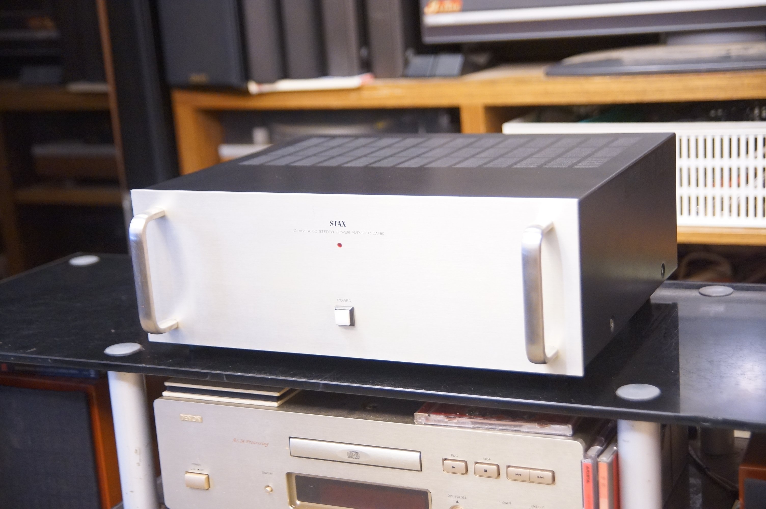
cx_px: 383
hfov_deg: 33.4
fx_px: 1276
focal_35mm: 60
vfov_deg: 22.6
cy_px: 254
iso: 1600
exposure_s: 1/60
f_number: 2.8
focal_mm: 40
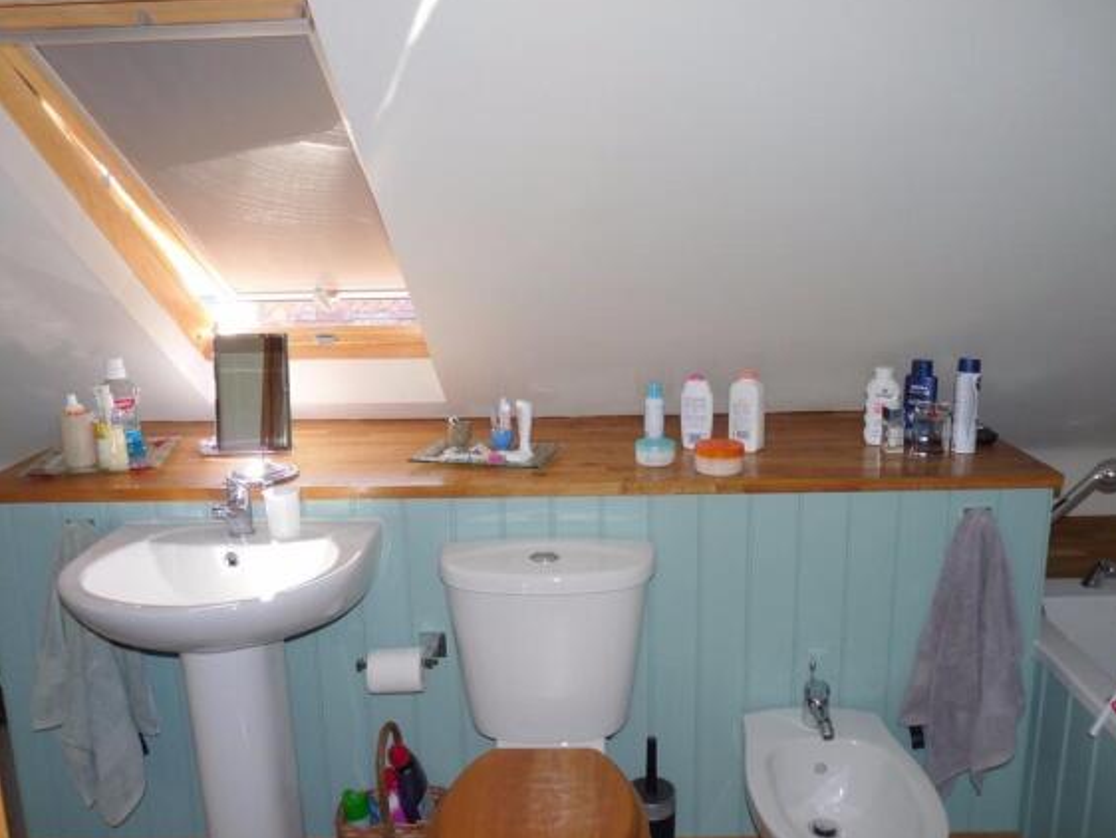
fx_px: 903
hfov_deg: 63.4
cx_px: 577
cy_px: 420
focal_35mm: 28
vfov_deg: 49.8
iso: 100
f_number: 2.8
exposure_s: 1/30
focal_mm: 4.8
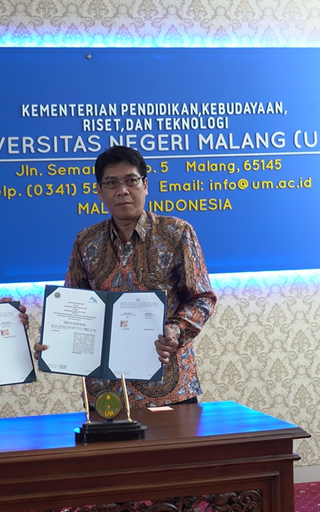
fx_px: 949
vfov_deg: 30.2
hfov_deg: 18.9
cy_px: 255
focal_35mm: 68
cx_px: 48
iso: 1250
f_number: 4
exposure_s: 1/100
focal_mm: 44
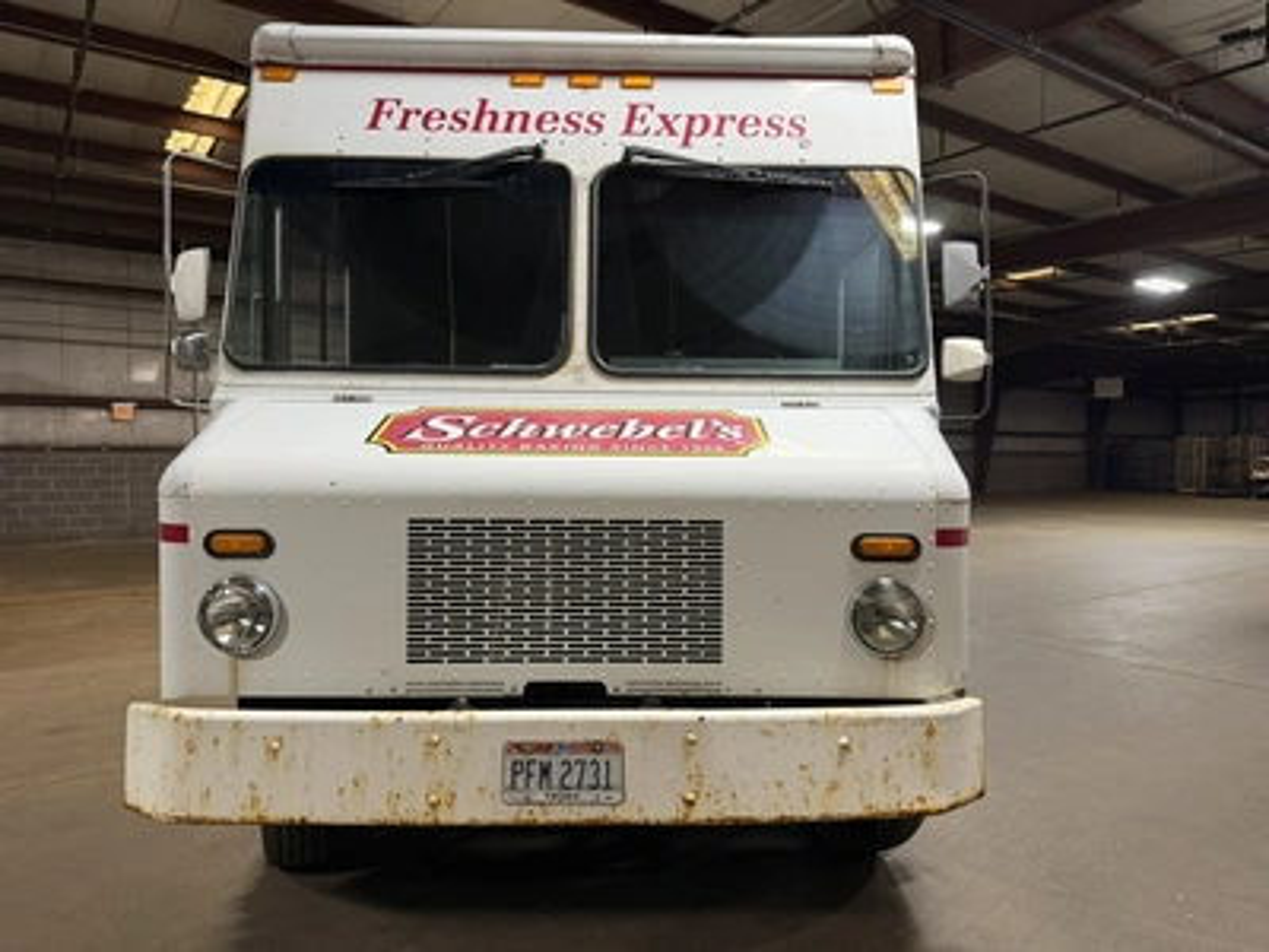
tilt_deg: -0.8
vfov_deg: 56.8
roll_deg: -0.1
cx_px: 634
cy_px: 476
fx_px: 880
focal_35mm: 24
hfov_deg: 71.6
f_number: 1.78
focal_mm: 6.76
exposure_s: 1/60
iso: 320
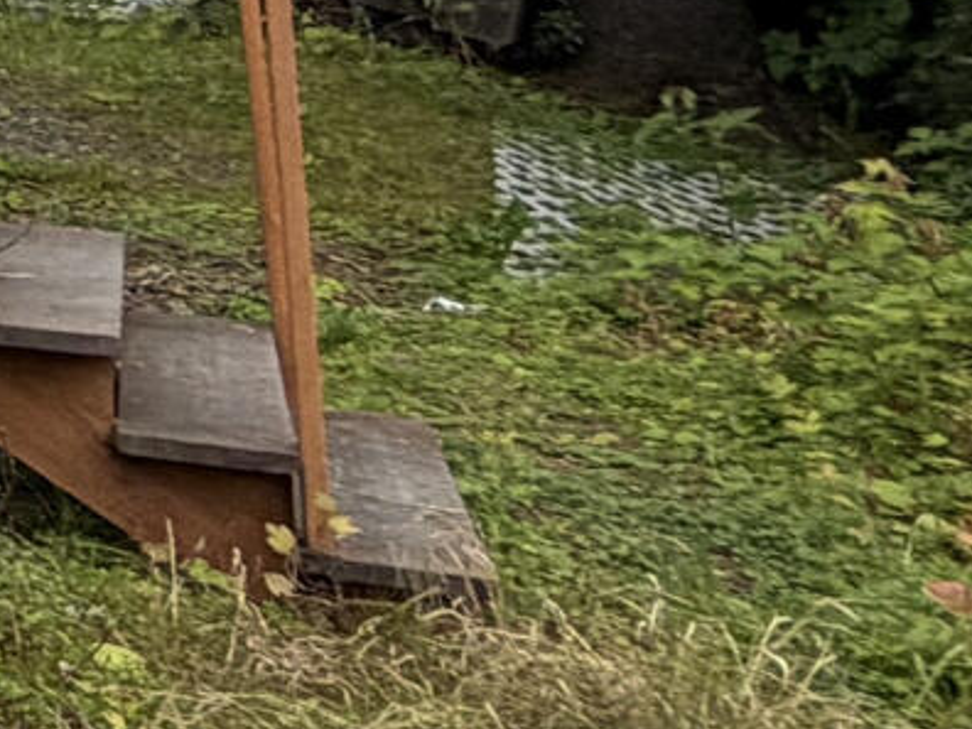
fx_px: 2976
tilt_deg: +6.6
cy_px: -533
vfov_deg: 12.8
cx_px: -1865
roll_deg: +0.4
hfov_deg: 11.6
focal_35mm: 106
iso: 50
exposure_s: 1/502
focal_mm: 2.22
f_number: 2.2
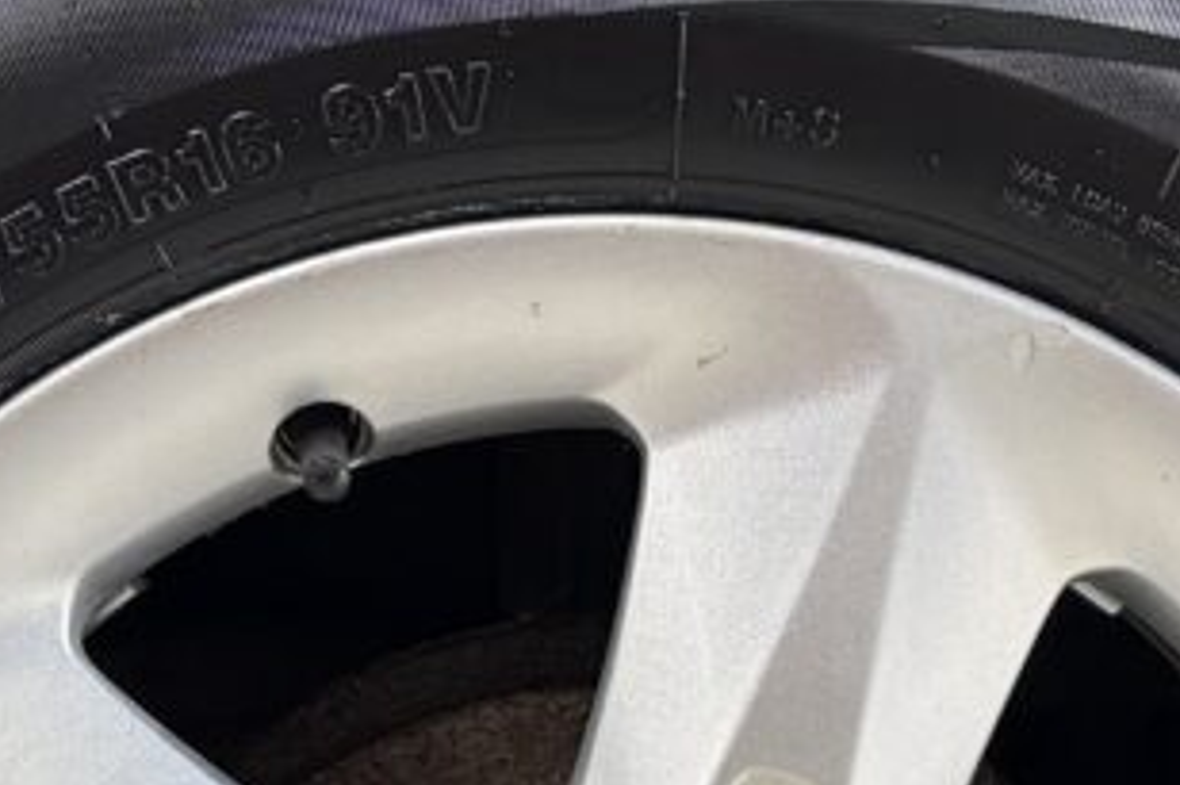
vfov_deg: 14.2
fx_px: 2948
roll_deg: -0.9
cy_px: 1160
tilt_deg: -15.8
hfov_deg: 22.6
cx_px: 636
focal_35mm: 90
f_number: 1.6
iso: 64
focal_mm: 5.96
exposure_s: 1/100
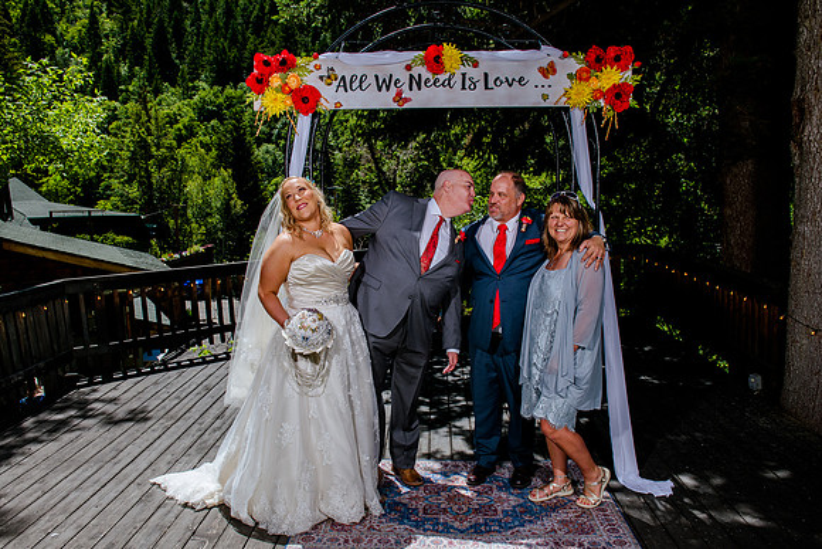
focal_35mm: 29
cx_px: 398
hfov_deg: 64.3
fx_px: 654
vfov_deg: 45.5
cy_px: 301
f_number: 8
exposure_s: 1/400
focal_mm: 26
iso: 160
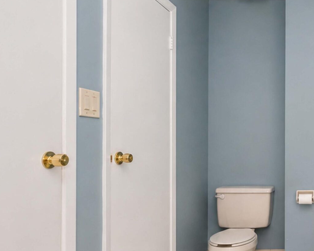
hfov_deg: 41.9
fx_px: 325
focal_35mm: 35
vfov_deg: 42.1
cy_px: 144
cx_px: 338
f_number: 8
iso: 1600
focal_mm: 10
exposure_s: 1/100
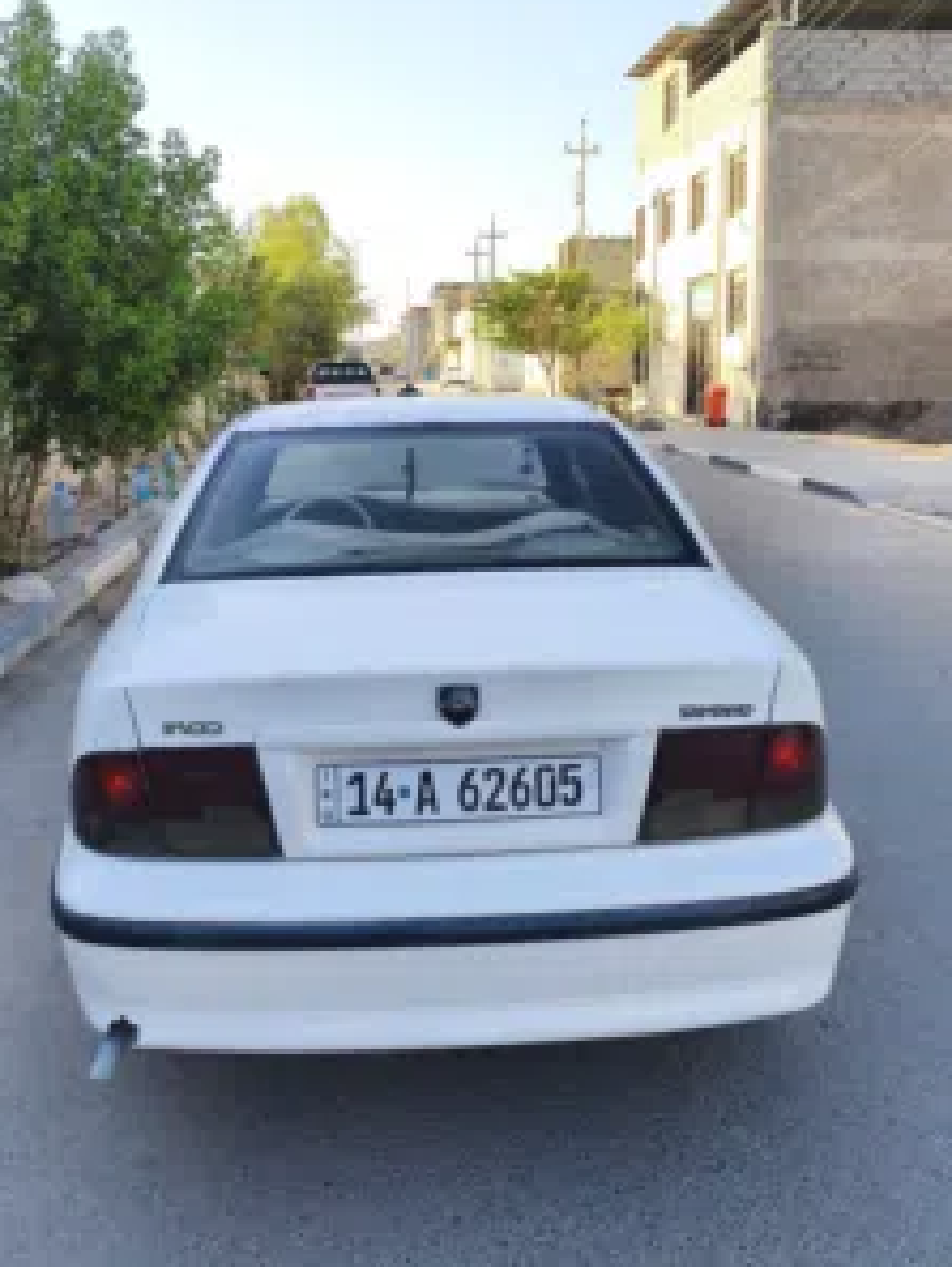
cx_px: 431
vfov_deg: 57.8
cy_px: 499
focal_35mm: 31
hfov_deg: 45.4
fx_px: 1136
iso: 50
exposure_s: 1/264
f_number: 1.65
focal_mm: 6.14
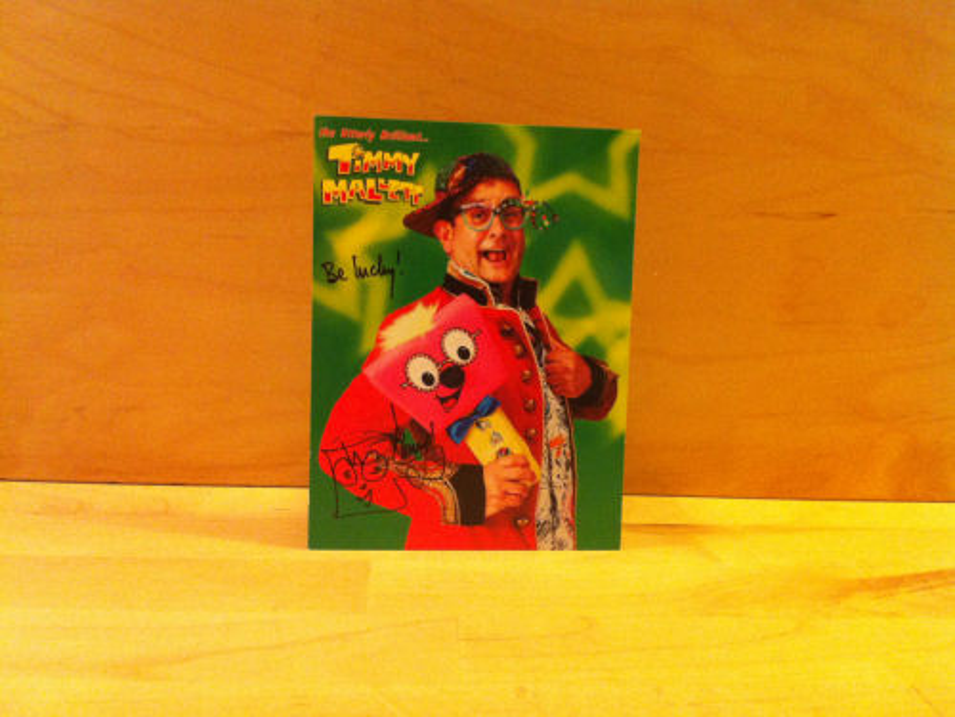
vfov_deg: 40.7
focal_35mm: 35
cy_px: 358
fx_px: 966
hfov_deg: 52.6
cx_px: 478
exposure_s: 1/17
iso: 320
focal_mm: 3.85
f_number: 2.8
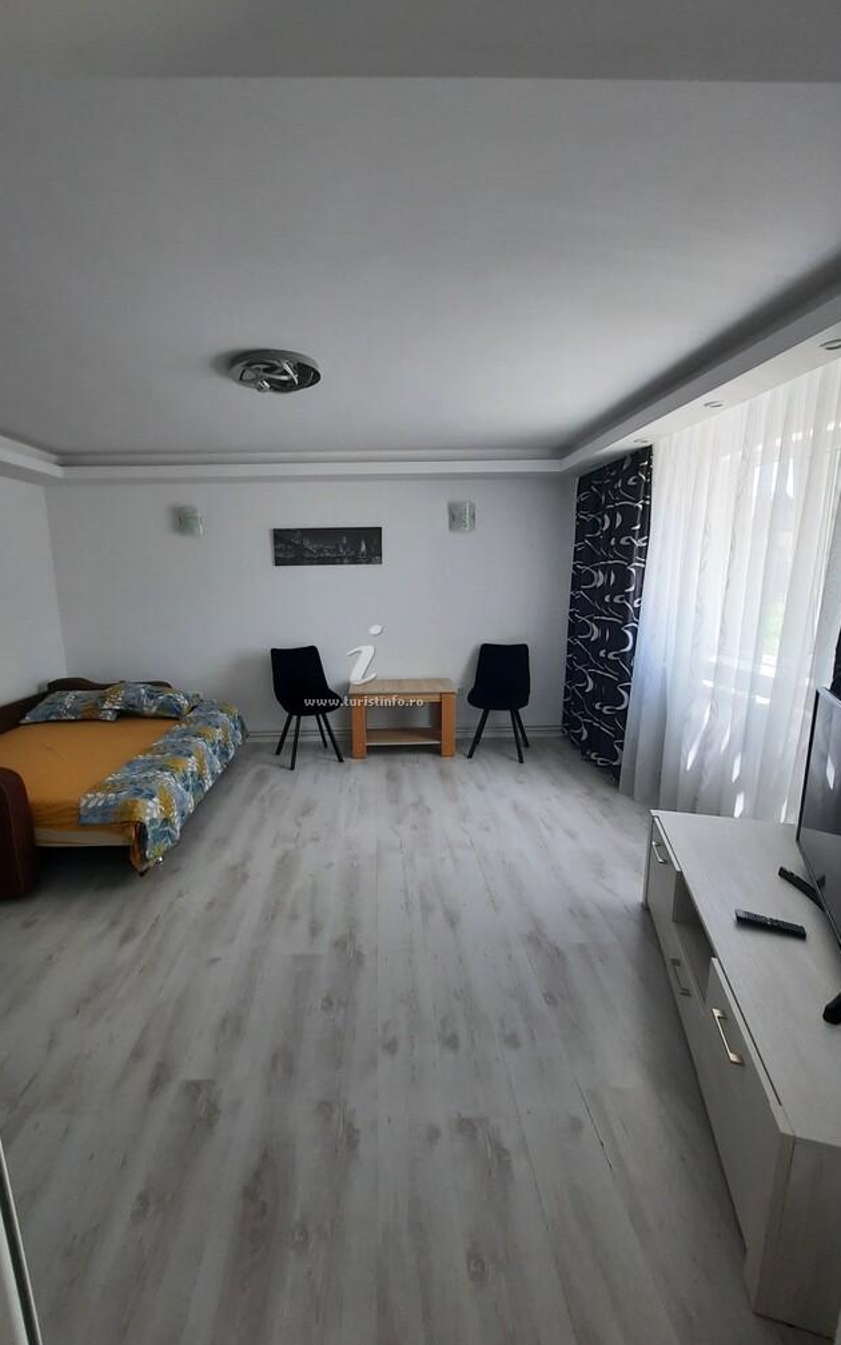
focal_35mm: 14
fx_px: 513
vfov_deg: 105.3
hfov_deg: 78.4
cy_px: 678
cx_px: 378
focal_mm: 1.74
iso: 64
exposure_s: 1/50
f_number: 2.2
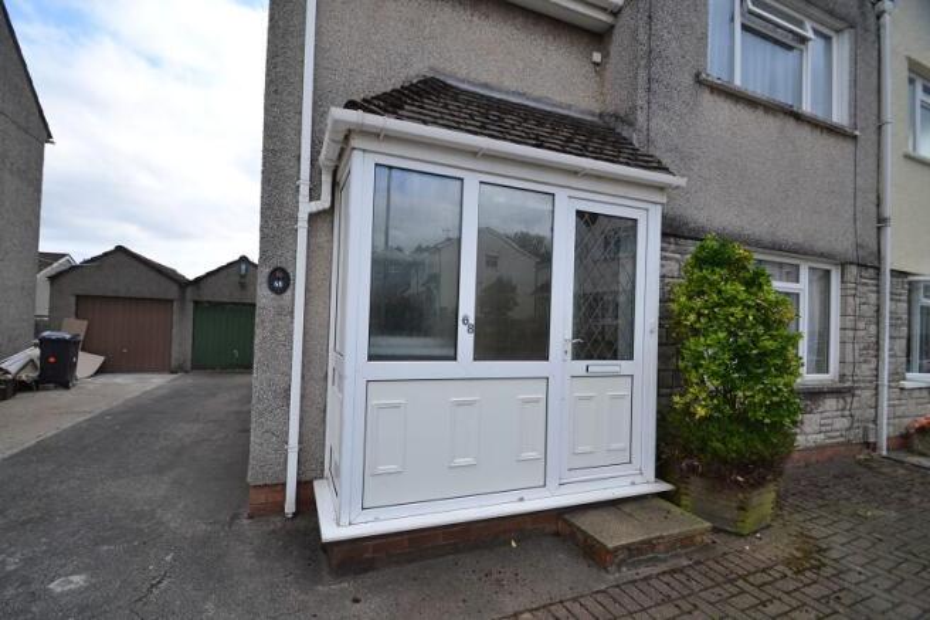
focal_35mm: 15
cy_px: 310
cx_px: 465
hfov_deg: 100.4
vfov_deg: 77.3
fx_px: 387
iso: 160
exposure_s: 1/125
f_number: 5.6
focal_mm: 10
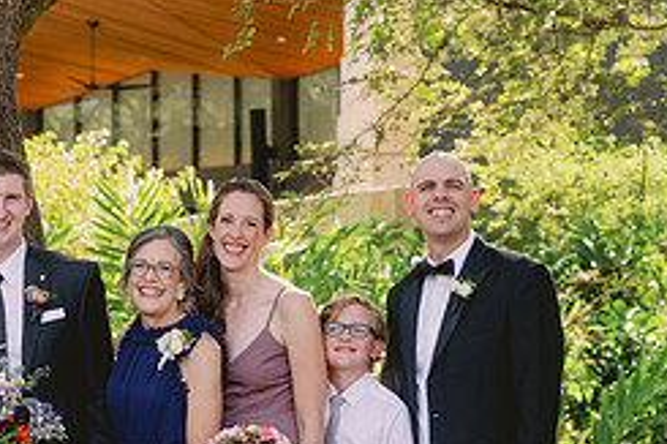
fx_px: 3277
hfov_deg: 11.4
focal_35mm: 177
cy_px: 403
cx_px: -124
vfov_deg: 7.7
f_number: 4
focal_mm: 68
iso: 100
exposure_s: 1/200
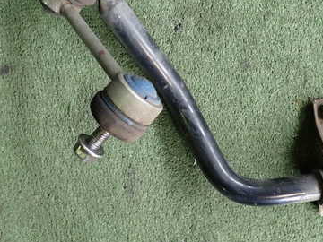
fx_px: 467
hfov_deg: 38.1
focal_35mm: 50
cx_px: 182
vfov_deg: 28.9
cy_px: 83
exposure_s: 1/60
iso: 200
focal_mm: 5.4
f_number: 2.3
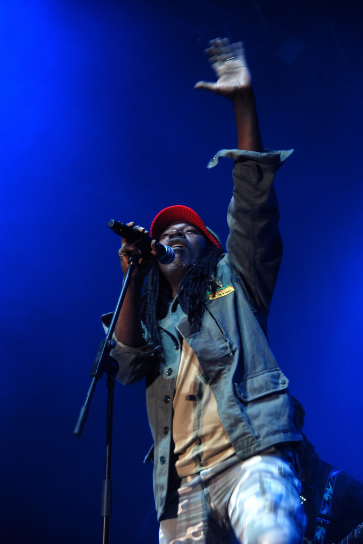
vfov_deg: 24.3
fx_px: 1263
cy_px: 271
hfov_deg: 16.4
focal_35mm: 84
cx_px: 180
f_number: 5
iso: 400
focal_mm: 55
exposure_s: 1/50
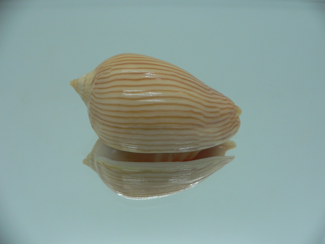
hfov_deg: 52.6
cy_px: 122
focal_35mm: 35
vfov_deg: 40.7
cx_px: 162
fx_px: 329
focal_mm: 4.6
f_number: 2.8
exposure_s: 1/60
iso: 80
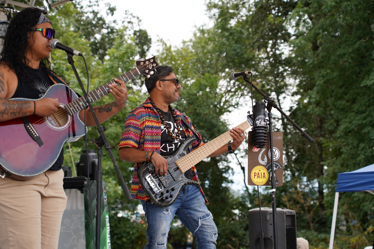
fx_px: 738
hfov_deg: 28.5
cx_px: 187
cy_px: 124
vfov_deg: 19.2
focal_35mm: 71
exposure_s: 1/200
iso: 100
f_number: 4.5
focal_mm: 71
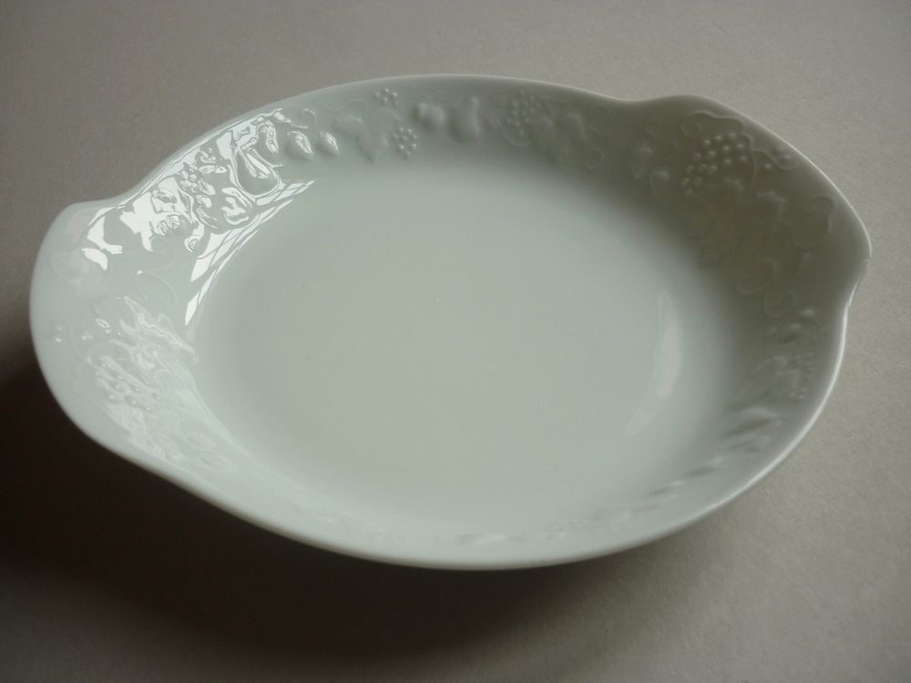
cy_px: 342
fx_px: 868
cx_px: 456
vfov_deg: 42.9
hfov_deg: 55.4
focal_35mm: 33
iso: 80
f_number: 2.8
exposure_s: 1/60
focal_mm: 5.5
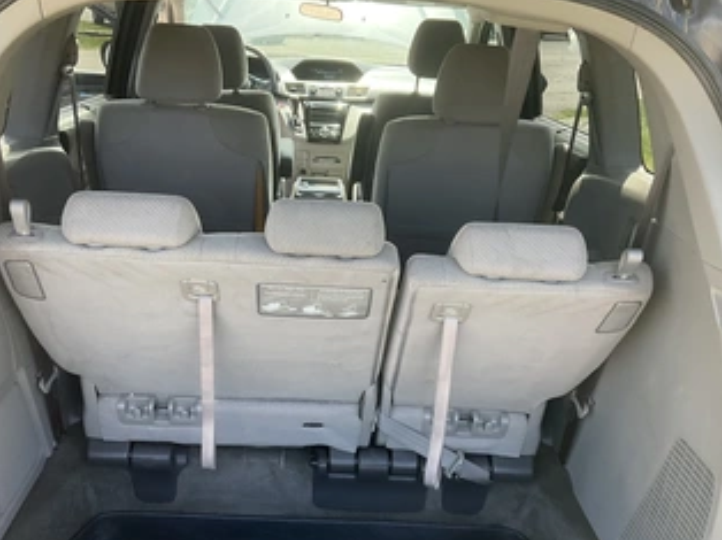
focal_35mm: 37
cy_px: 313
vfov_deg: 38.5
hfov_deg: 50.1
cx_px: 324
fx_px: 771
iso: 32
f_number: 1.8
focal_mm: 3
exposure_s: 1/171
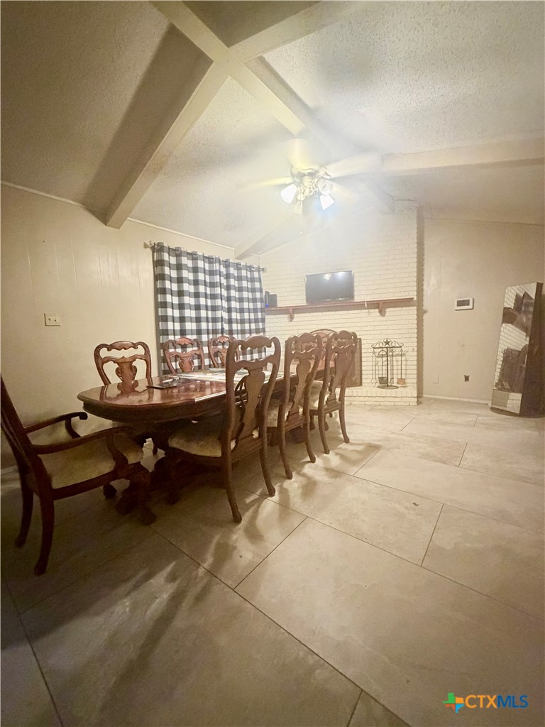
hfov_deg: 85.7
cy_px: 364
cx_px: 272
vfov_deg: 102.1
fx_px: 294
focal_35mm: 14
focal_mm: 2.22
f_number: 2.2
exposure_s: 1/40
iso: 1000
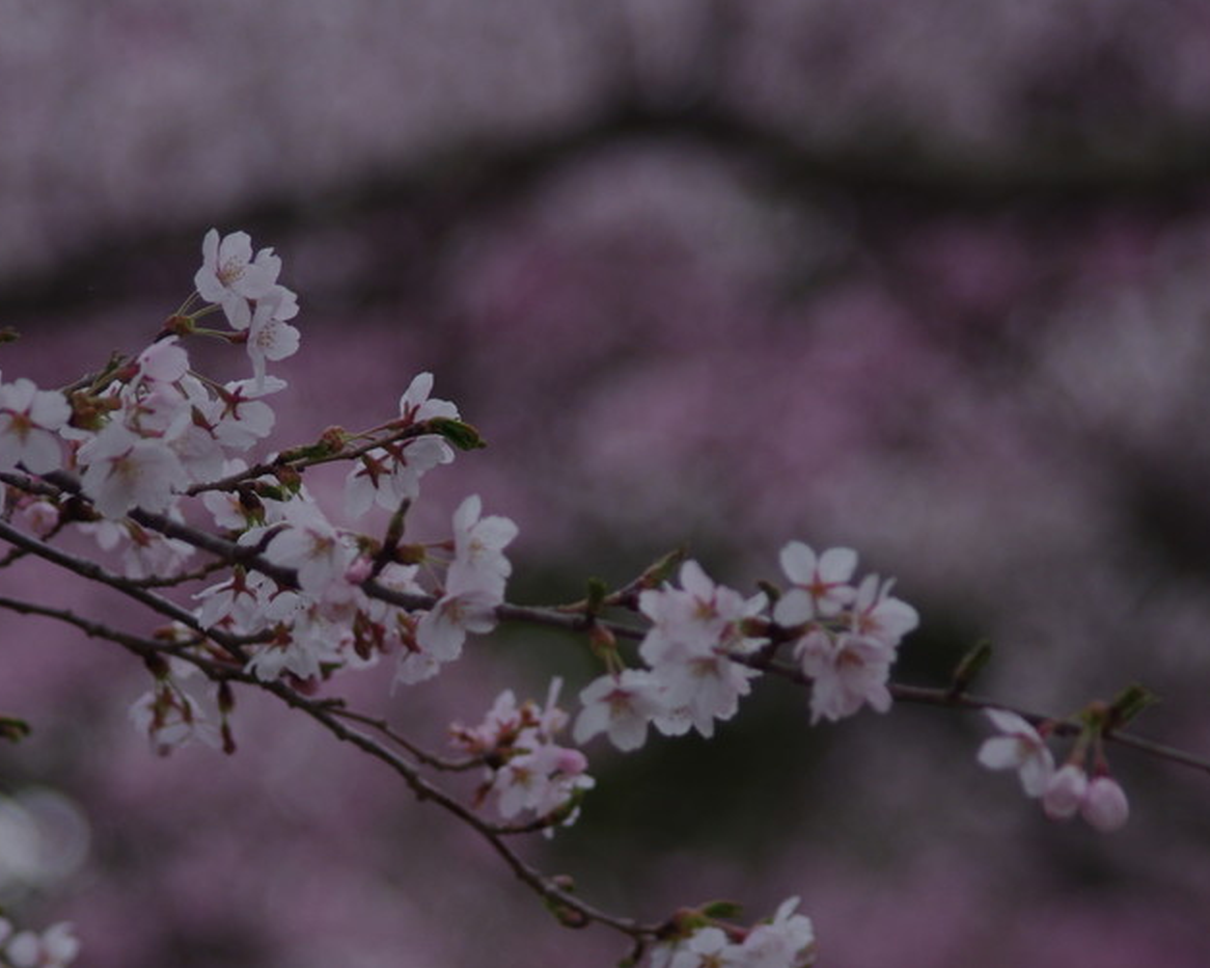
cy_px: 717
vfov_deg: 3.8
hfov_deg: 4.8
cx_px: 511
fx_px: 14472
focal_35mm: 404
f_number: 4.5
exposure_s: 1/400
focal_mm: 150
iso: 200
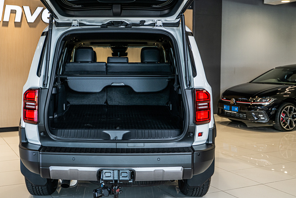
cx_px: 117
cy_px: 90
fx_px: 386
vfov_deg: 28.6
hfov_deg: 41.7
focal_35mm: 47
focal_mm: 37
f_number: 3.2
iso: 400
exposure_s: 1/160
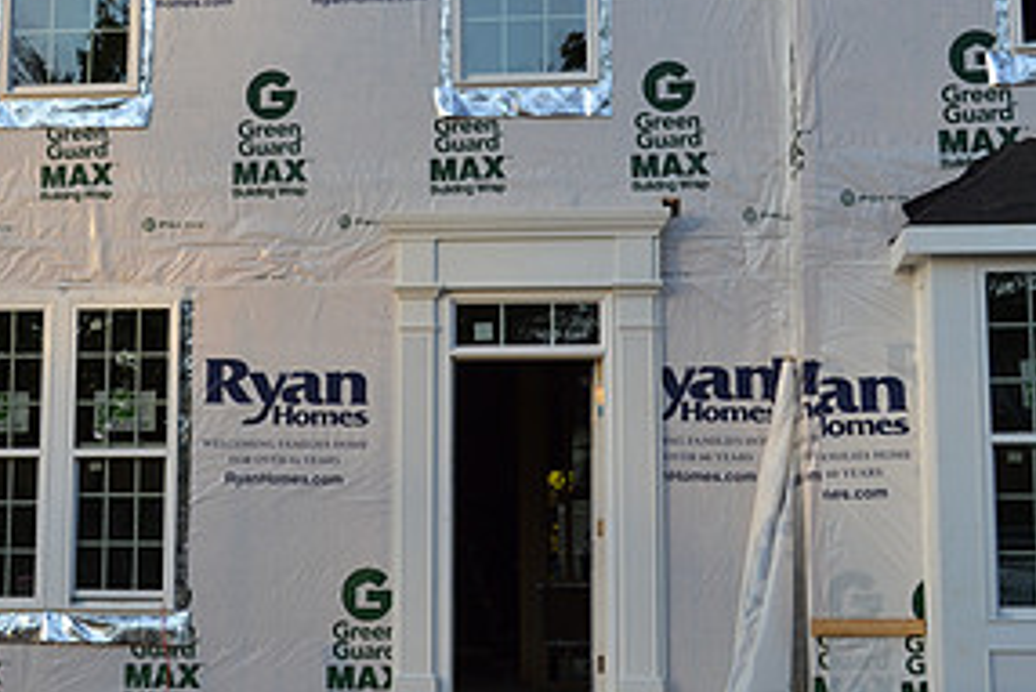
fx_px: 2102
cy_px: 208
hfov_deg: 27.7
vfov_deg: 18.6
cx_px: 446
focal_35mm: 73
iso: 100
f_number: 5.6
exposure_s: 1/125
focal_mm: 24
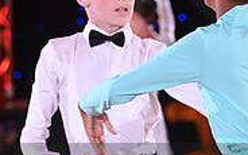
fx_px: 2825
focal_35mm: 418
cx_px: 122
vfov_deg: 3.1
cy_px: 189
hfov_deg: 5.0
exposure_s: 1/400
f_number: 5.6
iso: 5000
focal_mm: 130
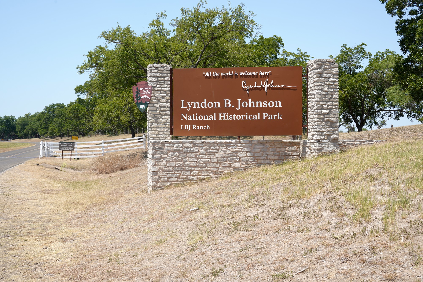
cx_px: 212
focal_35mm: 45
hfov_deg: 43.6
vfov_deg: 29.9
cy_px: 141
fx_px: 529
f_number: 11
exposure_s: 1/100
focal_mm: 45
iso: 100
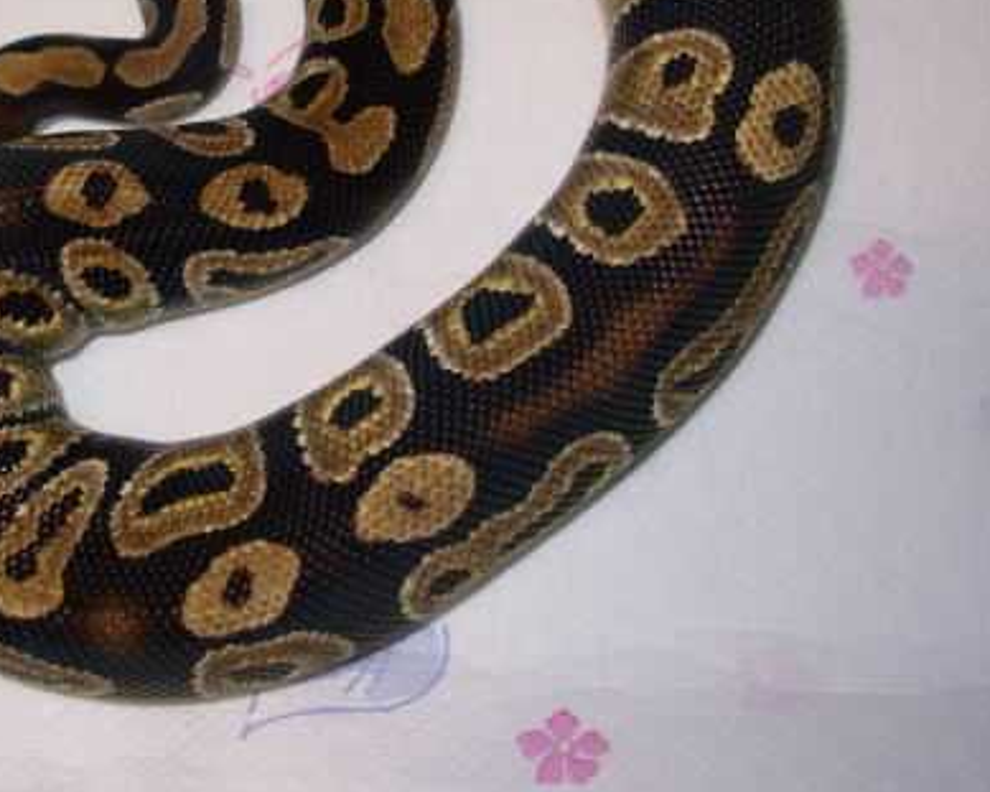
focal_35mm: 61
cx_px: 227
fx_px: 1787
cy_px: 227
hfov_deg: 30.4
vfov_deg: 24.8
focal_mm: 6.3
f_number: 2.9
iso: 50
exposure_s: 1/32
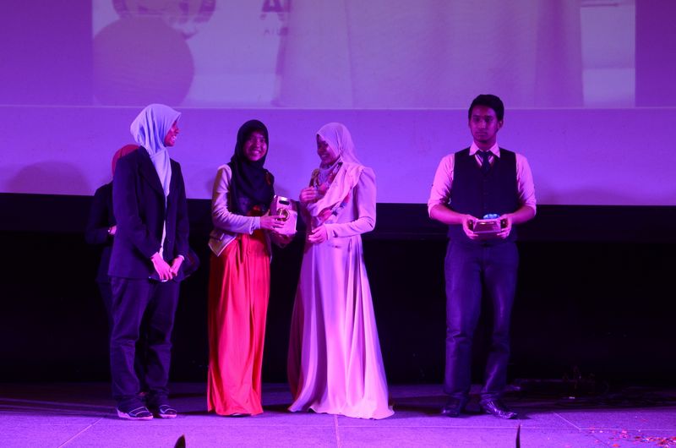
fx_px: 984
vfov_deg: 25.6
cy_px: 224
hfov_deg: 37.9
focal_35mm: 52
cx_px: 338
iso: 1000
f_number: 5
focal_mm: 35
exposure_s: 1/80
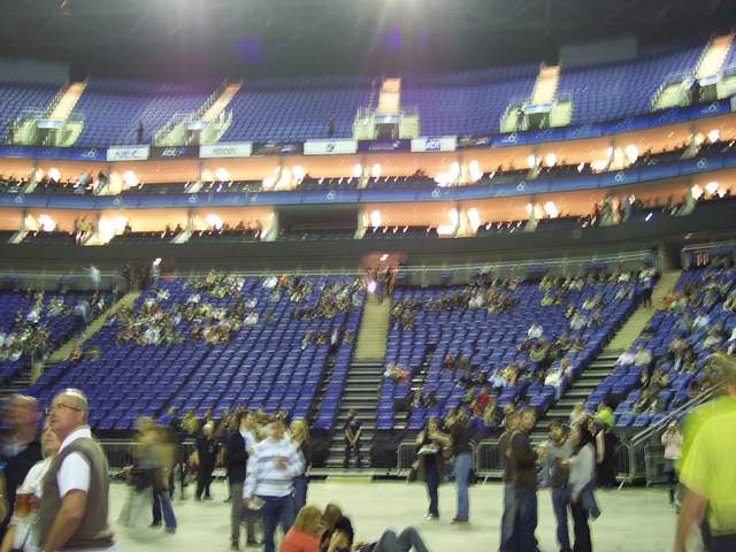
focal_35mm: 38
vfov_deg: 37.7
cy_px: 276
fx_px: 808
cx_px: 368
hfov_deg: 49.0
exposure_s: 1/3
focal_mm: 8
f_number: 2.8
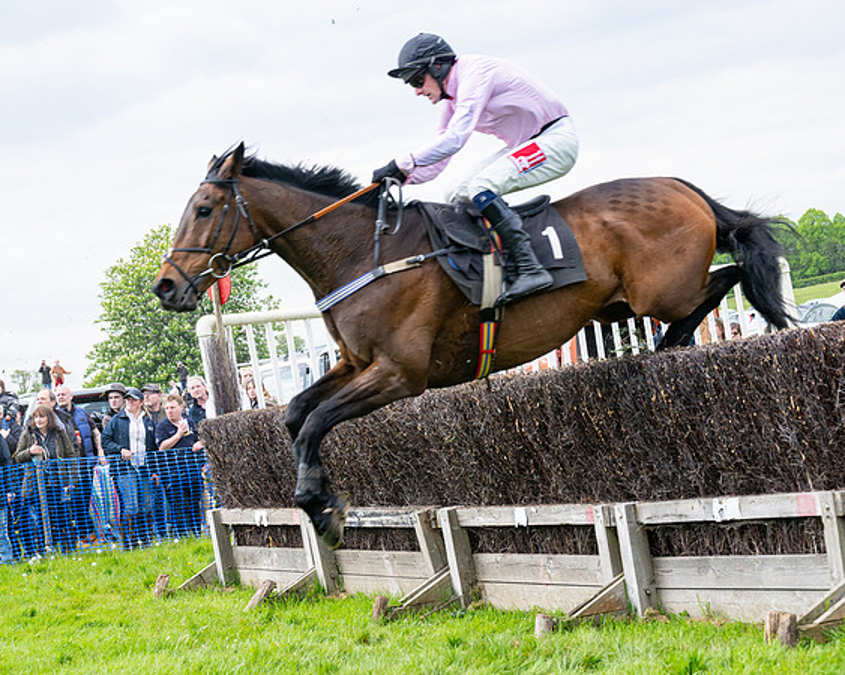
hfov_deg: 21.0
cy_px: 388
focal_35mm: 91
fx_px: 2267
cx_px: 262
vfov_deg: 16.9
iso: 400
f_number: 6.3
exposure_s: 1/800
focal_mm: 70
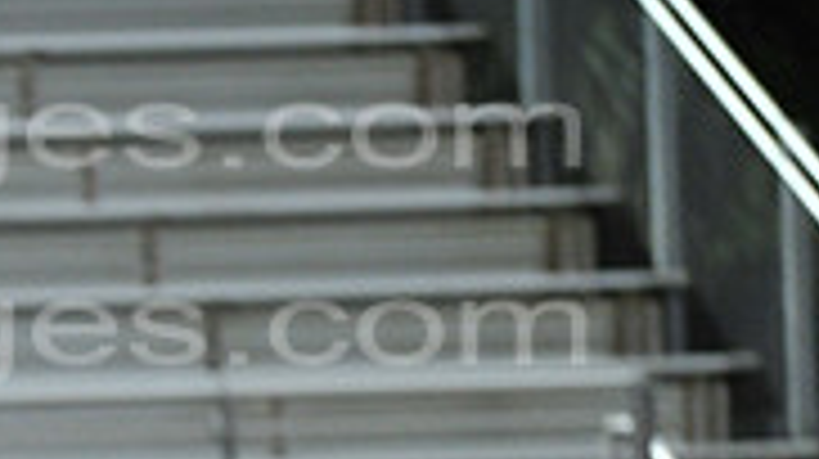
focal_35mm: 1000
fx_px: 21698
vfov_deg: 1.2
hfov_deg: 2.2
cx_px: -414
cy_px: 824
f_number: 3.2
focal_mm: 300
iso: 5000
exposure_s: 1/400
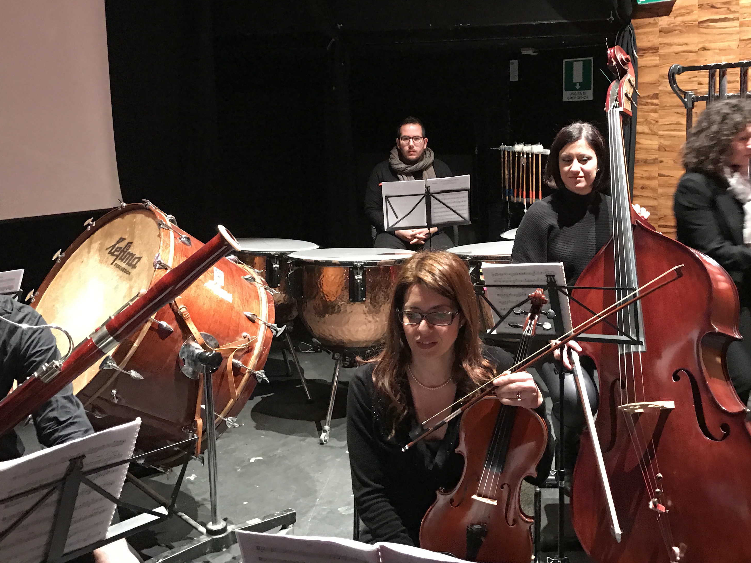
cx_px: 418
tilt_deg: -6.6
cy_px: 204
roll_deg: +1.1
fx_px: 846
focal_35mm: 39
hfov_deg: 47.8
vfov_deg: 36.6
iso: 80
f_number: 1.8
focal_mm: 3.99
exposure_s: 1/6
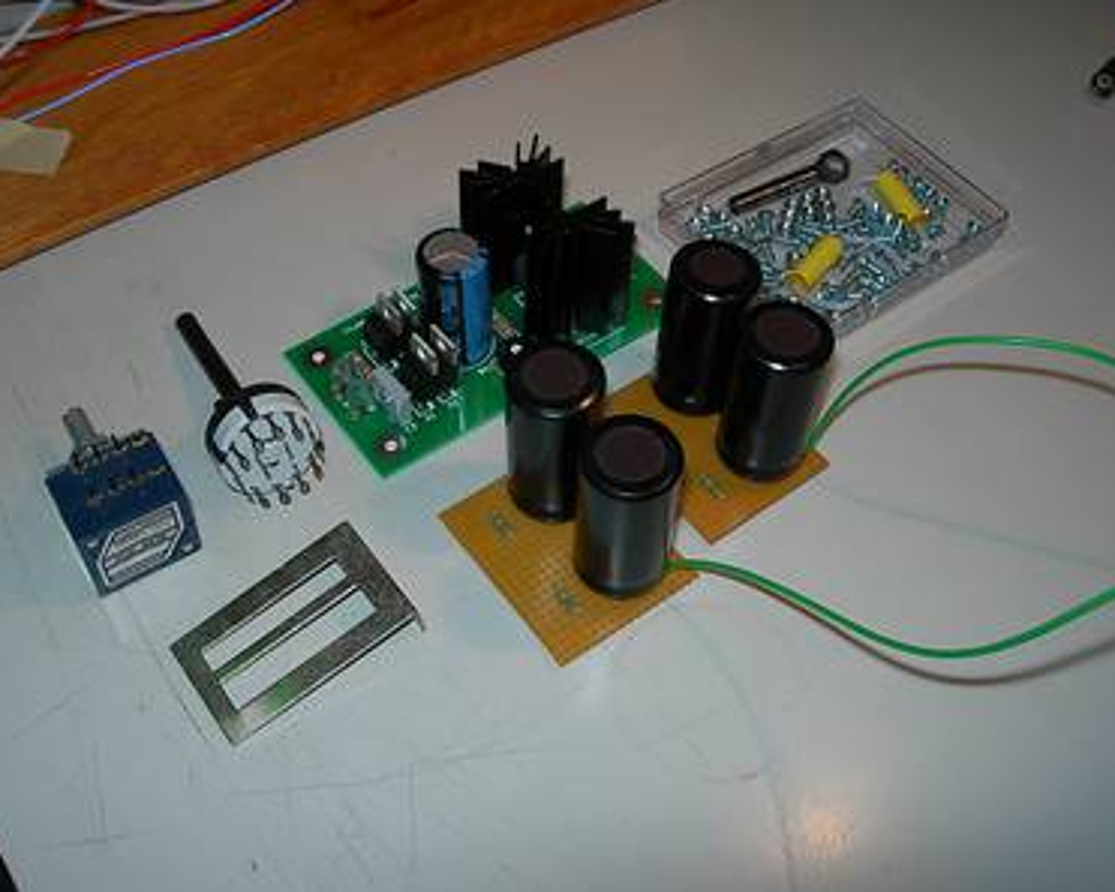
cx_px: 541
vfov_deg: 37.4
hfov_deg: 45.8
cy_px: 444
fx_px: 1320
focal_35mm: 40
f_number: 4.8
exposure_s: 1/60.1
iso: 50
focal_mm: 7.8
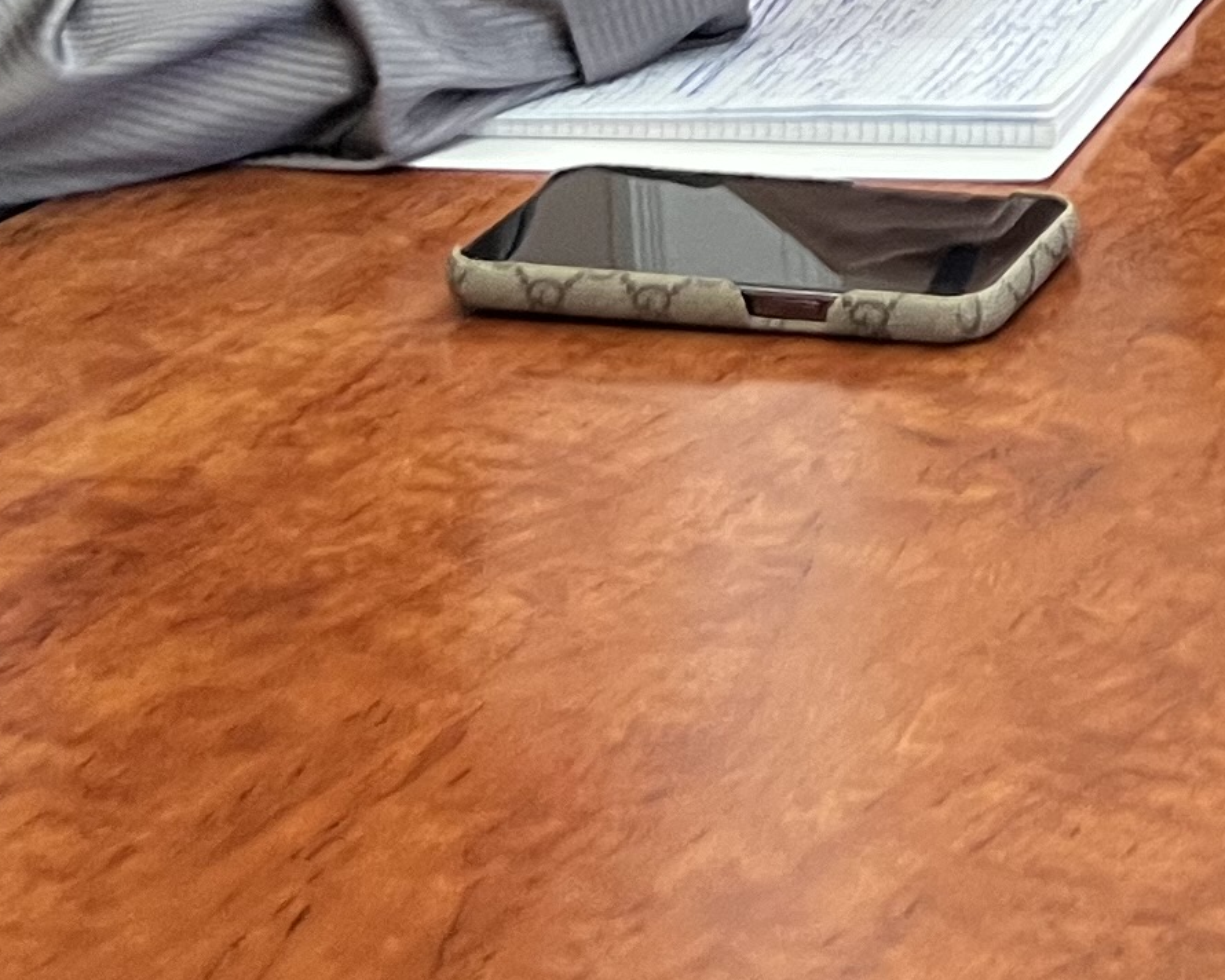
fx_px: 4169
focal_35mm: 115
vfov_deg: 12.0
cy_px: -963
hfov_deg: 15.8
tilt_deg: -4.7
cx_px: 1653
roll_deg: +2.1
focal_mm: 5.7
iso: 200
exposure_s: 1/50
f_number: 1.5
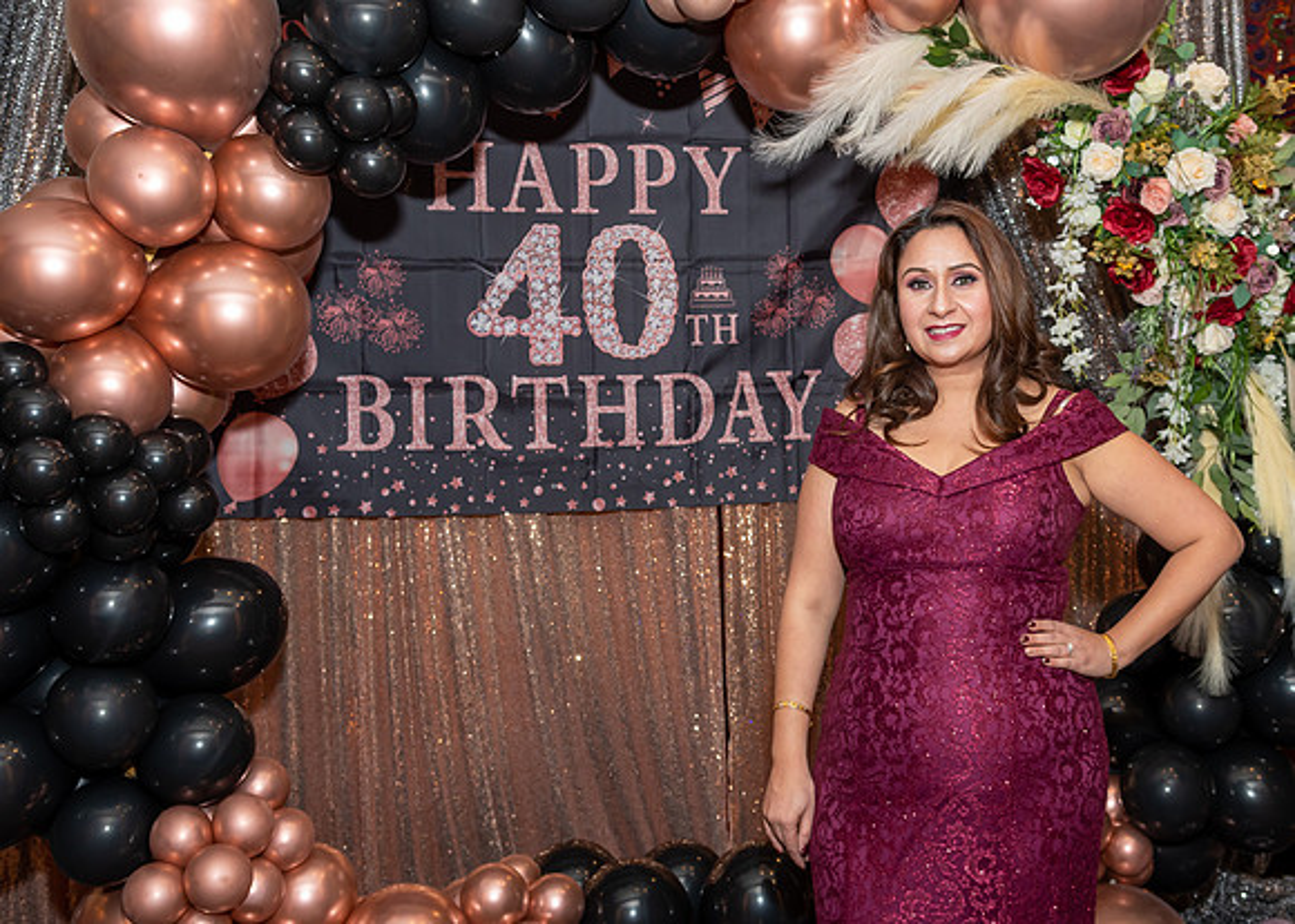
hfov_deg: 44.0
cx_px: 807
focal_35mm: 43
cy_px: 392
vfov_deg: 32.4
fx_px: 1590
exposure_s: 1/250
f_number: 5
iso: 400
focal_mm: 23
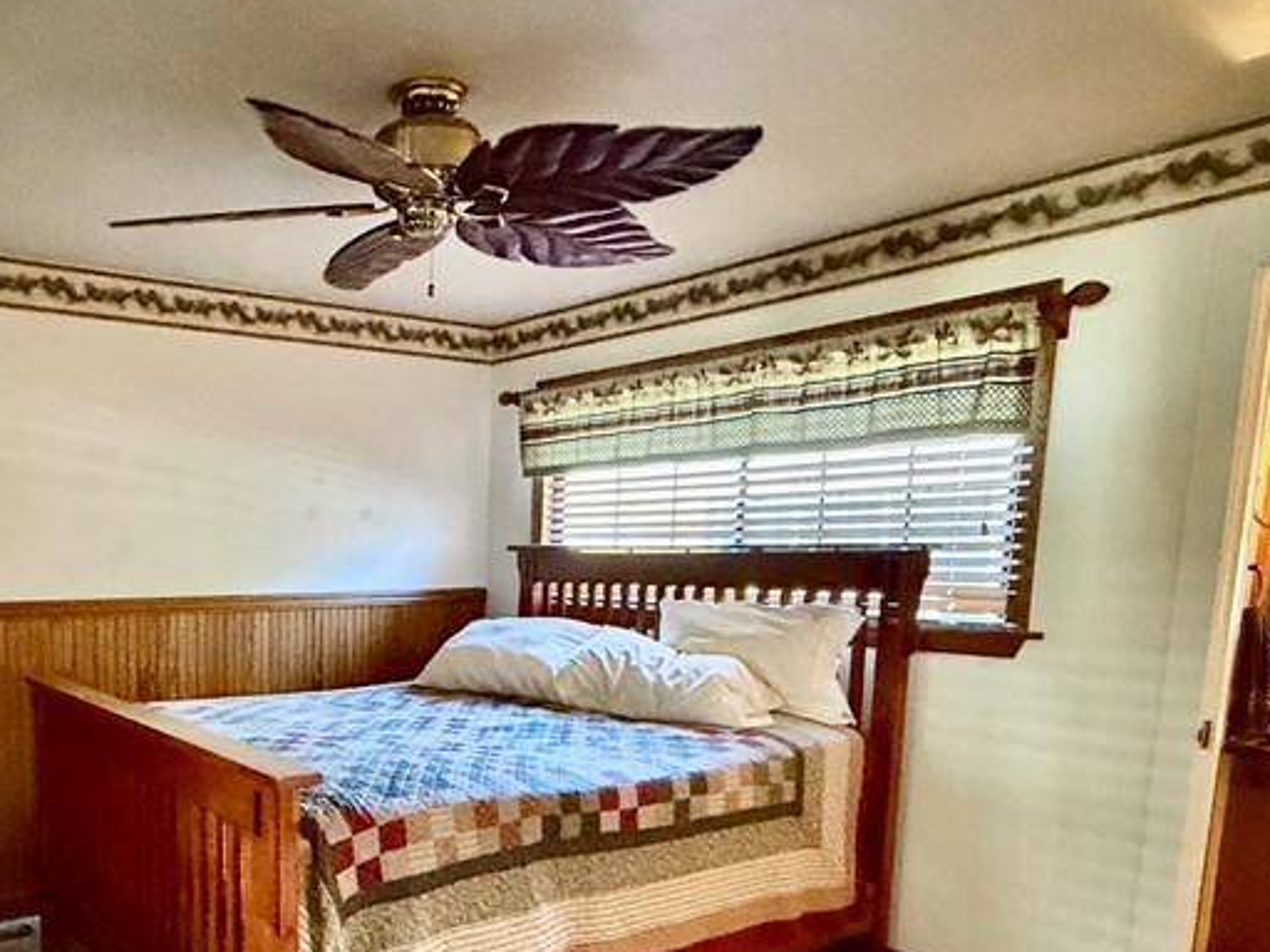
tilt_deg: -7.5
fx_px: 1027
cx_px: 293
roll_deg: -0.4
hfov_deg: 59.5
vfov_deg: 48.3
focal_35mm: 28
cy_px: 684
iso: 1250
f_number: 2.2
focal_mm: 2.22
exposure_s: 1/30
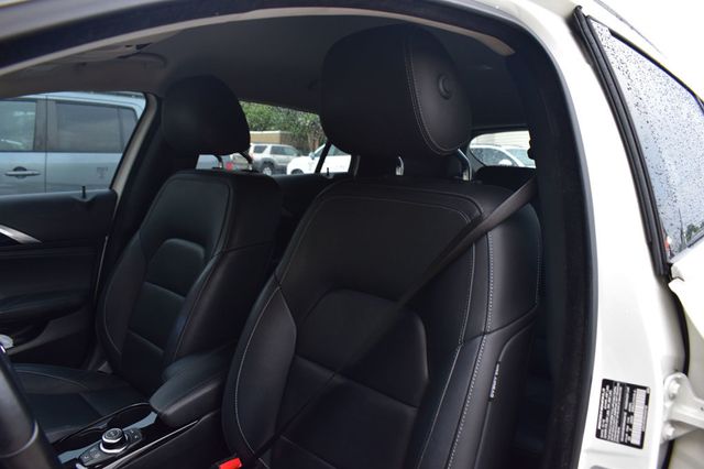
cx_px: 352
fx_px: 528
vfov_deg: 47.9
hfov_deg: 67.4
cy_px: 234
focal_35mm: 27
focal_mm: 18
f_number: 7.1
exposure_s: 1/25
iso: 400
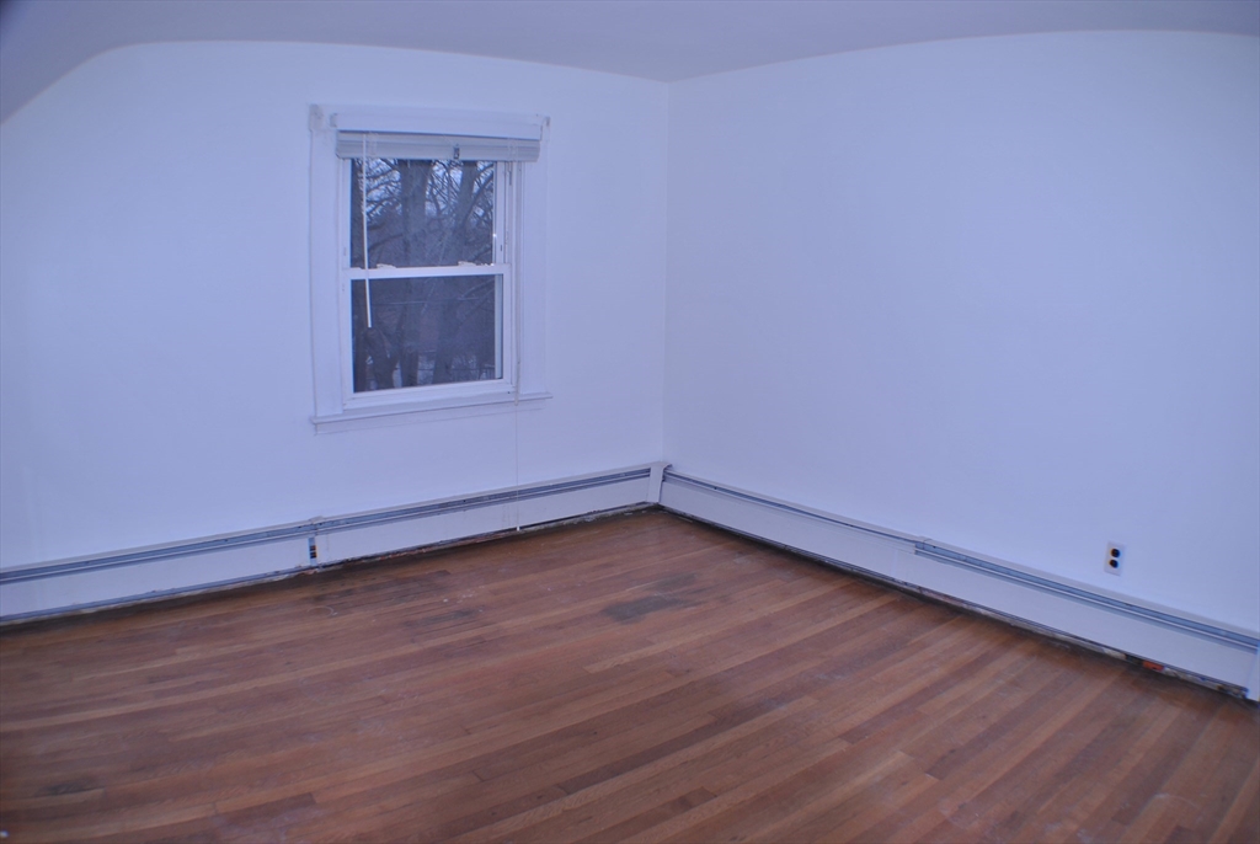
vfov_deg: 37.0
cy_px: 422
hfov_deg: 53.1
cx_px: 630
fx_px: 1262
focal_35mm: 36
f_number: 4
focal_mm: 24
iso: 100
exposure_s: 1/100
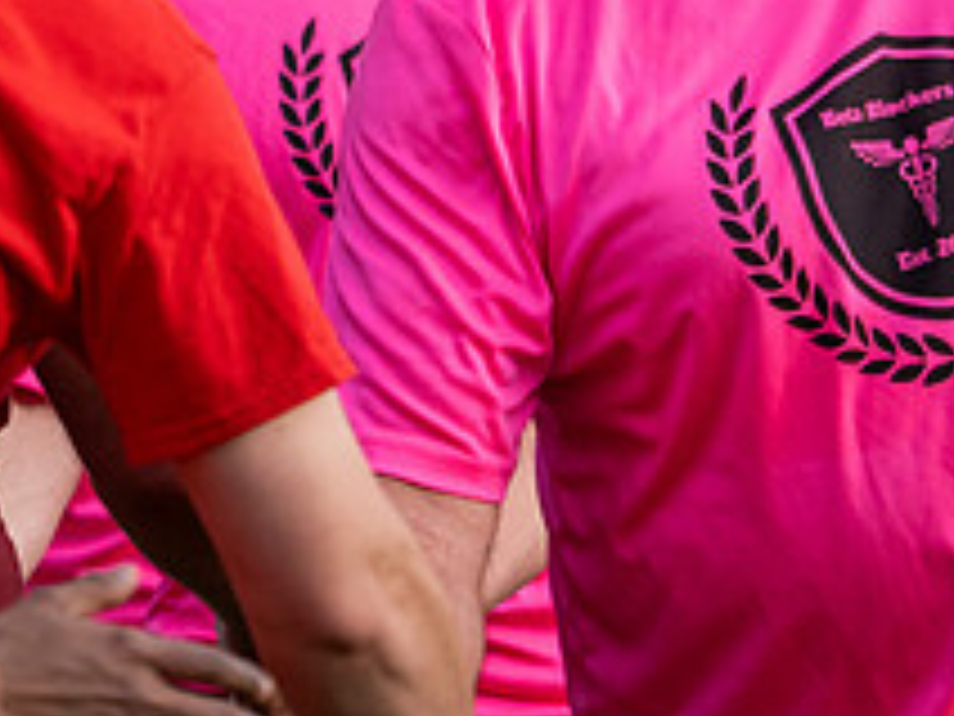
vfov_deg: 1.8
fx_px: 22599
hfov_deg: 2.4
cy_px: -196
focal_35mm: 820
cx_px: 270
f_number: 2.8
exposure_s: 1/1250
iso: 320
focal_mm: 150
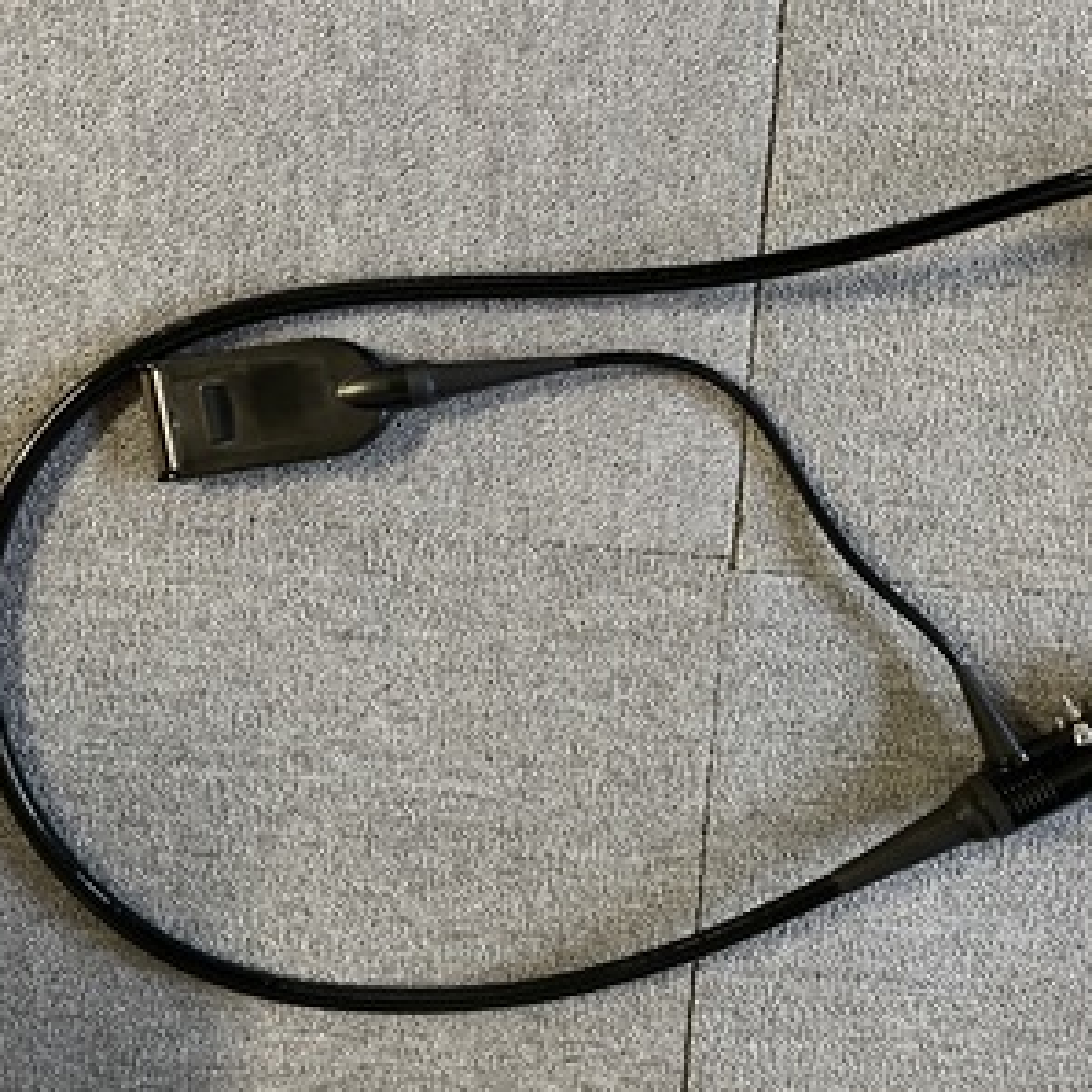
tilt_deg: -83.9
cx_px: 643
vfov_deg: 52.5
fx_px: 1106
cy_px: 544
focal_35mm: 31
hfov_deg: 52.2
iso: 500
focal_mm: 4.2
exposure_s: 1/25
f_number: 1.6
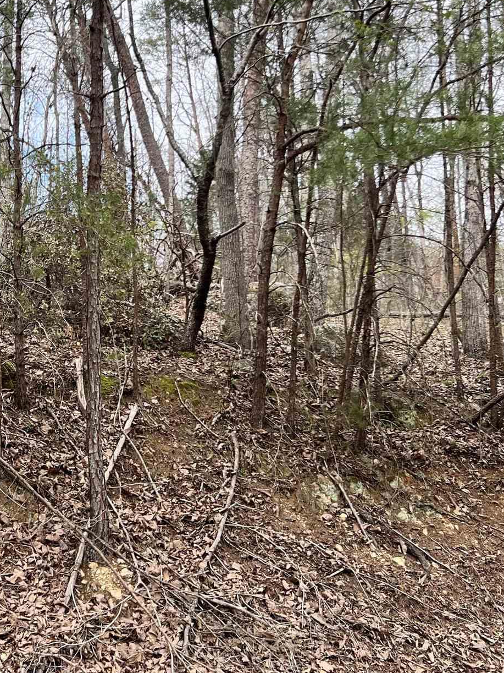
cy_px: 239
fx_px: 951
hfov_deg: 28.6
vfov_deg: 38.6
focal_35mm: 49
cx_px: 55
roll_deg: -0.7
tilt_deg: +19.5
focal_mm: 5.7
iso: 50
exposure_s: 1/827
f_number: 1.5
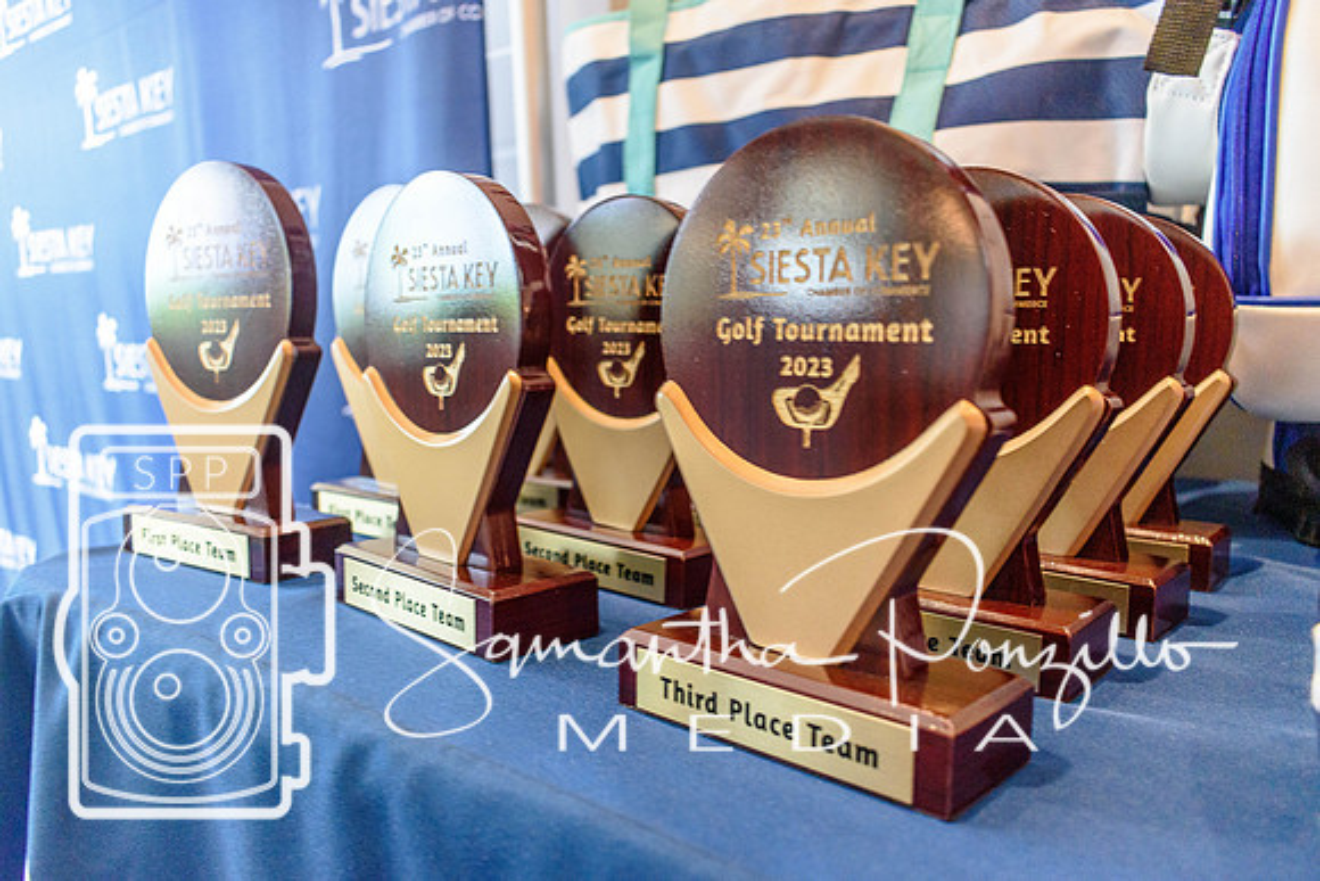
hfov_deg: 67.4
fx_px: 990
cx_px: 660
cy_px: 440
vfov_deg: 48.0
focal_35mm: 27
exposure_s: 1/60
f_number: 3.5
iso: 1600
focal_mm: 18
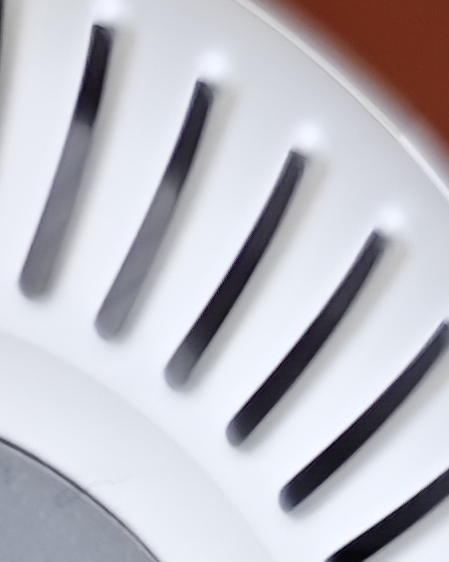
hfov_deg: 9.1
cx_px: -358
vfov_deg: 10.8
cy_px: 1135
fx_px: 2708
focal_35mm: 163
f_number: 1.68
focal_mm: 6.45
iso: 2055
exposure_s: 1/621
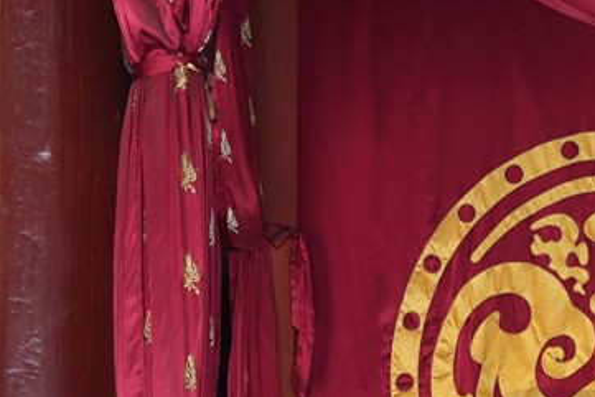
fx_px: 3208
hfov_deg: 10.4
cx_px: 697
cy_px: 331
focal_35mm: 194
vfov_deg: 7.1
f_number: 4.5
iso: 1600
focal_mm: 35
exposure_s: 1/80
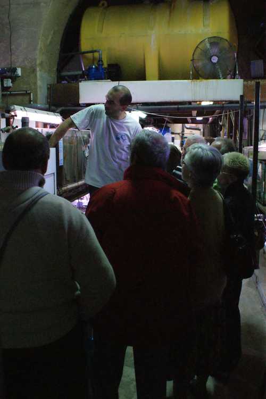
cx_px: 133
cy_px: 200
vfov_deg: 57.2
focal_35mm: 33
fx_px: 366
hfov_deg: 40.0
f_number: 5.6
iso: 3200
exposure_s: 1/50
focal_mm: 22
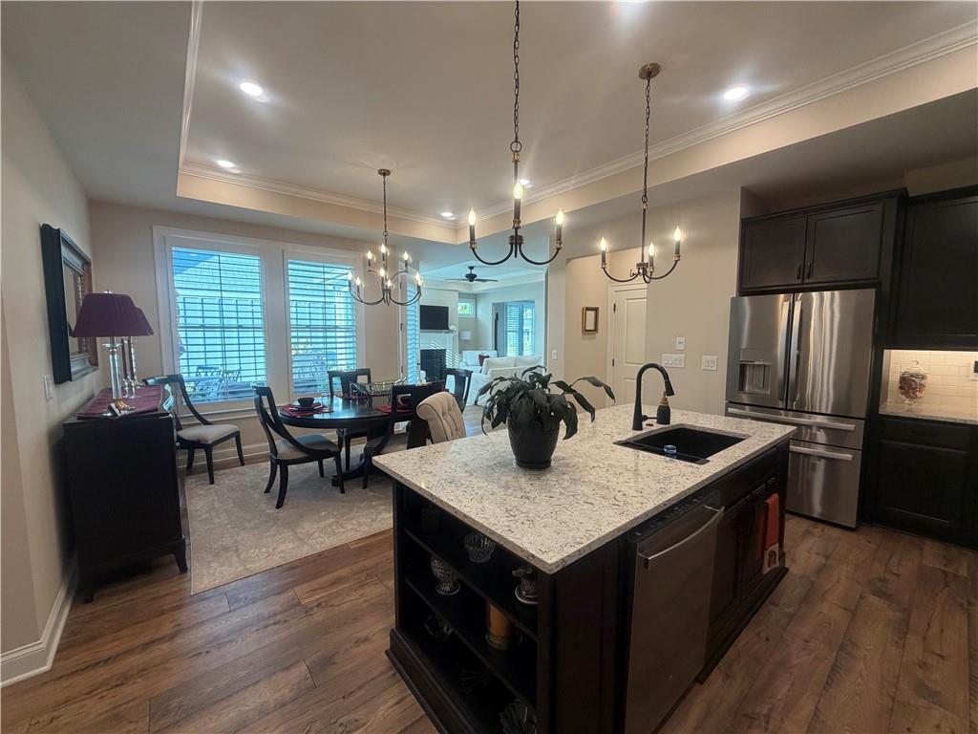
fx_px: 396
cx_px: 489
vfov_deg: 85.7
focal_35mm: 14
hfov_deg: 102.1
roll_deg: -0.2
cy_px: 367
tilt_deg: -5.1
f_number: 2.2
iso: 250
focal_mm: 2.22
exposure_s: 1/120
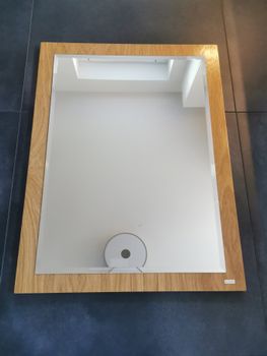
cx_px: 134
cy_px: 178
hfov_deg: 51.4
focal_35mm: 27
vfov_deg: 65.3
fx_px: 277
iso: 500
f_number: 1.8
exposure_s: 1/69
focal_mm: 5.58
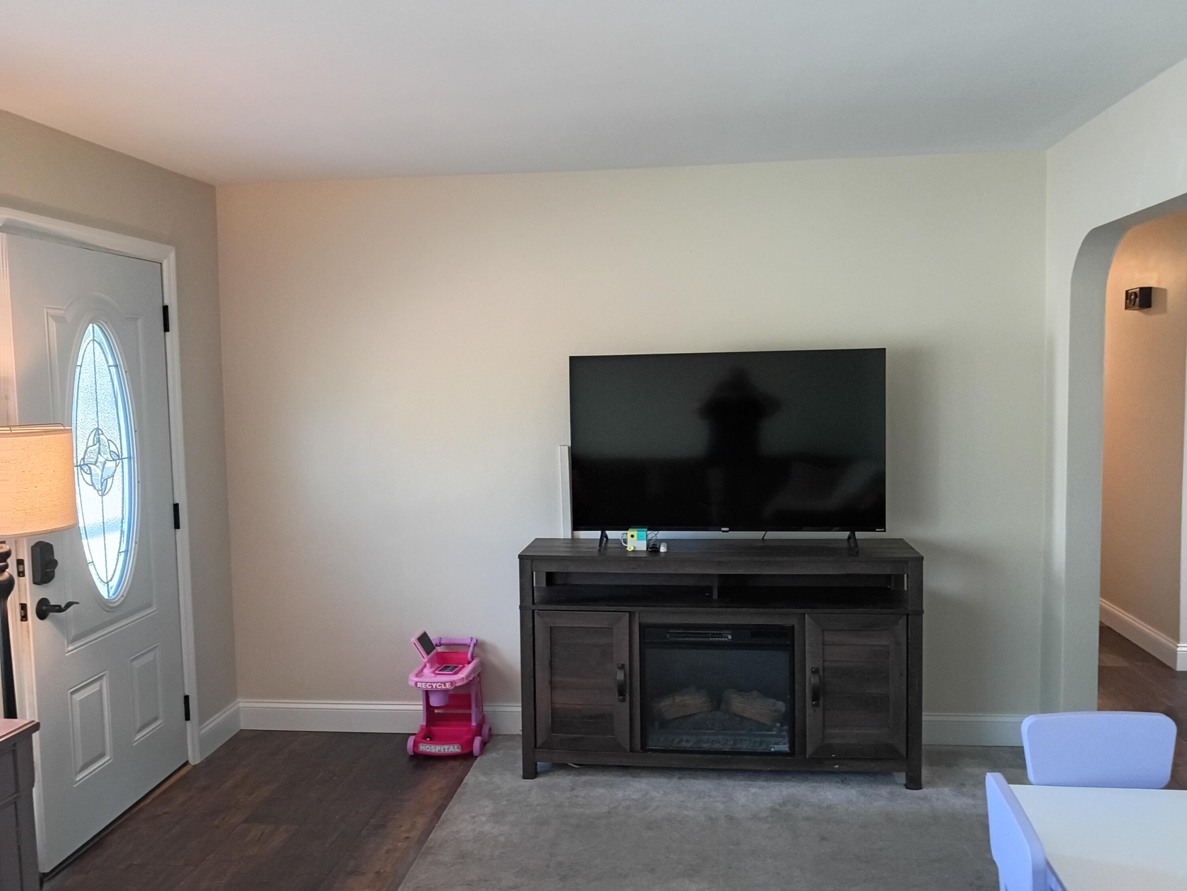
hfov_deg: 63.4
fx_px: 960
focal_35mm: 28
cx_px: 594
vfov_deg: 49.7
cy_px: 446
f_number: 2.2
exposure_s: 1/30
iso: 1625
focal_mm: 3.42
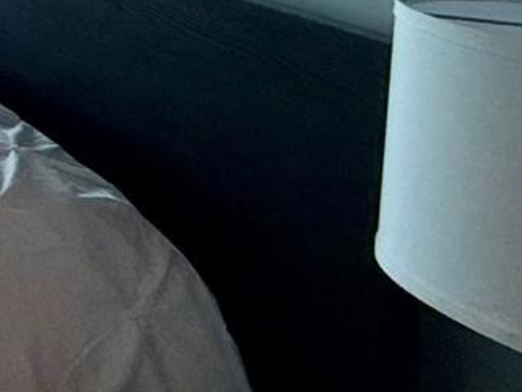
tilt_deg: -2.5
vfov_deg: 19.0
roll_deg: -0.6
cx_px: -728
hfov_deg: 15.3
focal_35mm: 68
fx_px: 1026
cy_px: -200
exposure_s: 1/445
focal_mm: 2.22
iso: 64
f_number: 2.2
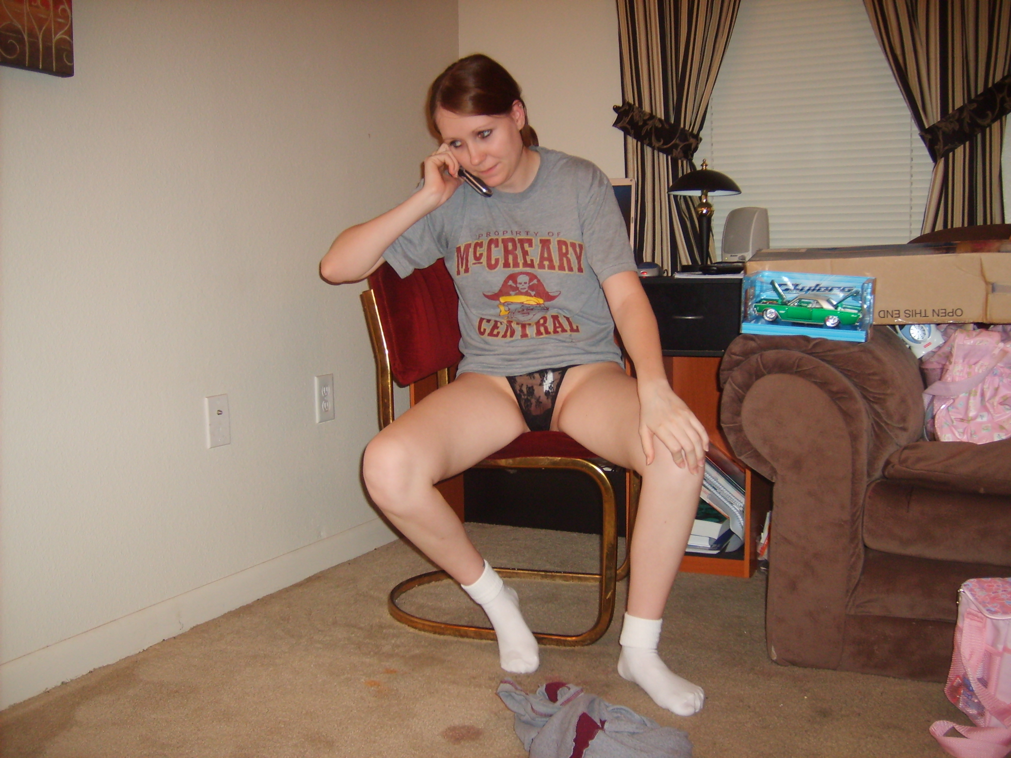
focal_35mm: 35
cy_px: 379
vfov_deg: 40.7
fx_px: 1022
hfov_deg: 52.6
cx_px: 506
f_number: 2.8
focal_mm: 5.8
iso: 100
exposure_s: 1/45
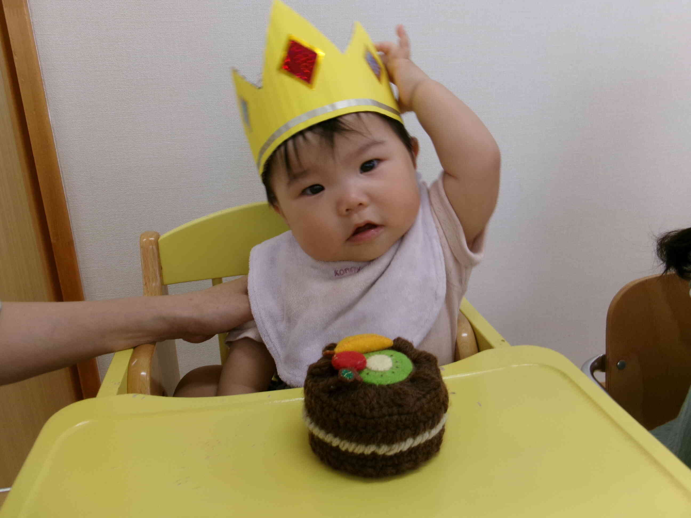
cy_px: 259
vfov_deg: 49.7
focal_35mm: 28
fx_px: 559
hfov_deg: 63.4
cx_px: 346
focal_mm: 5.1
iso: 133
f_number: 3.9
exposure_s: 1/34
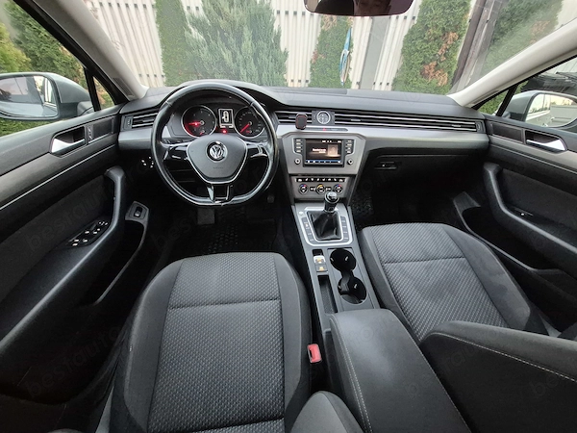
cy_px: 216
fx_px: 217
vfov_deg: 89.9
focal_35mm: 13
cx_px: 288
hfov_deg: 106.2
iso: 1250
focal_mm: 1.74
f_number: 2.2
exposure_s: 1/25
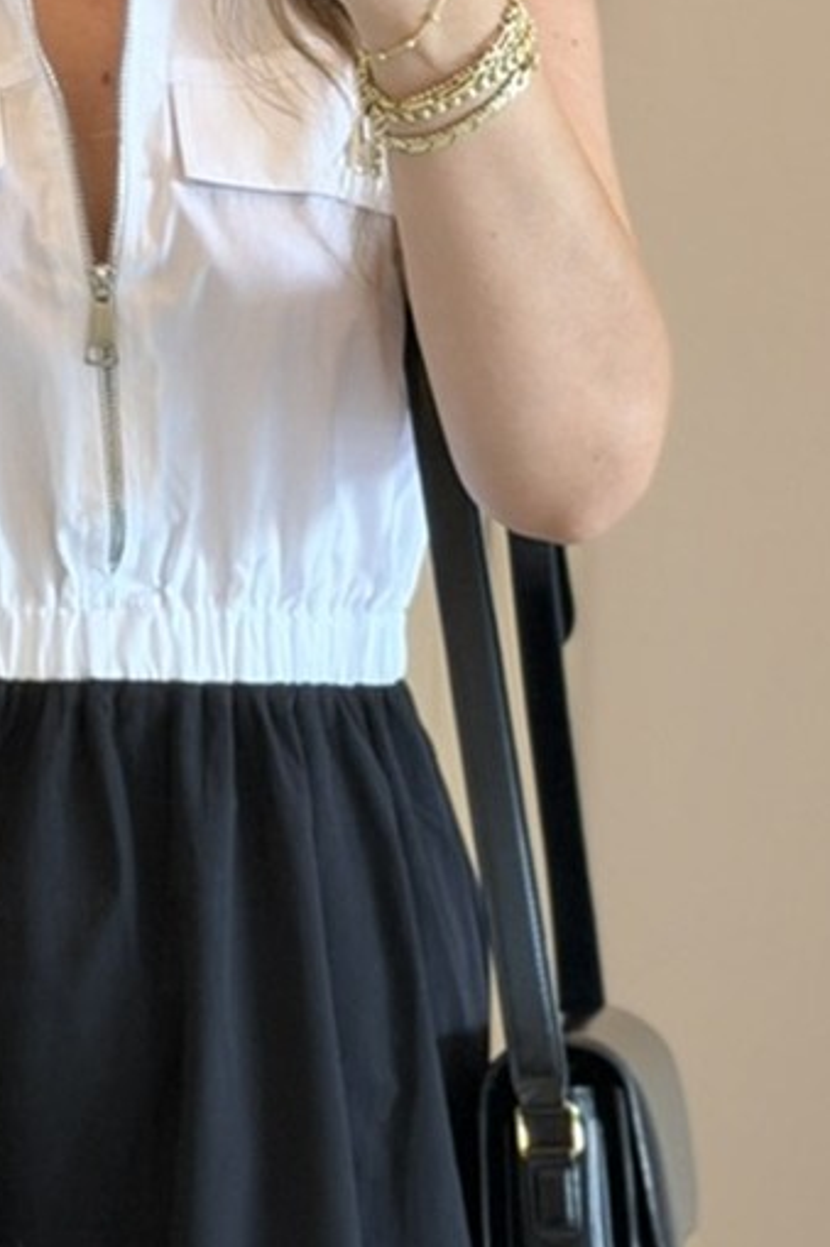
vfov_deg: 13.1
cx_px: 2
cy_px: 431
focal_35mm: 157
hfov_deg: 8.7
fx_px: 5433
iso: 200
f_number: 1.78
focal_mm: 6.76
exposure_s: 1/60
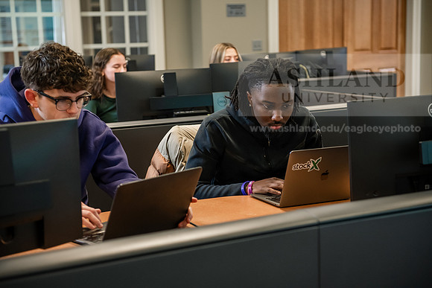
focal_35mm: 62
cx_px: 216
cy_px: 144
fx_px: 744
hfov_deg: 32.4
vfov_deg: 21.9
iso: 1250
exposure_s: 1/160
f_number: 3.2
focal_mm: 62
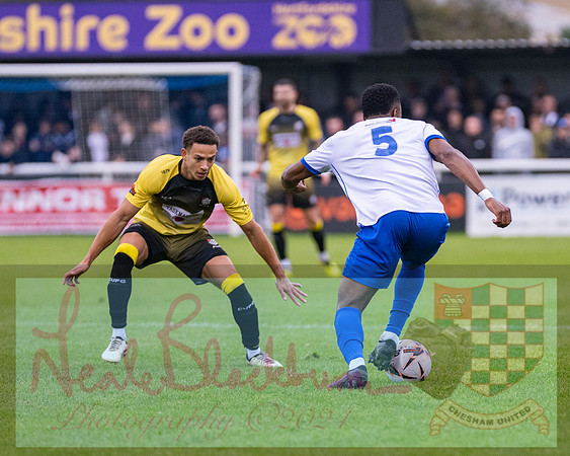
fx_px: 6412
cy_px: 283
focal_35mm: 380
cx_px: 356
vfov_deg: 4.1
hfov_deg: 5.1
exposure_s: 1/1600
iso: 1600
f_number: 2.8
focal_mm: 220
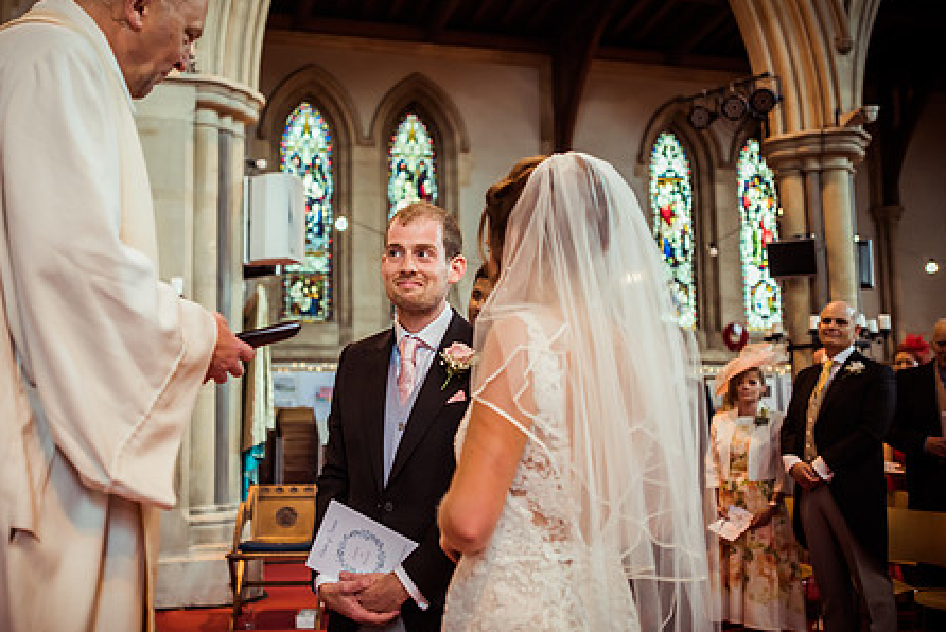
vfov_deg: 34.2
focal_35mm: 39
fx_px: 1025
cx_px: 375
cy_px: 294
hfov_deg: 49.2
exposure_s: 1/200
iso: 720
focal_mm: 30
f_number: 2.2
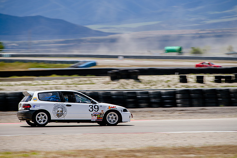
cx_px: 120
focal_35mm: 309
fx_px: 2034
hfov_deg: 6.7
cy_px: 79
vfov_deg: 4.5
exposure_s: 1/200
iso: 31
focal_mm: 300
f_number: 6.3
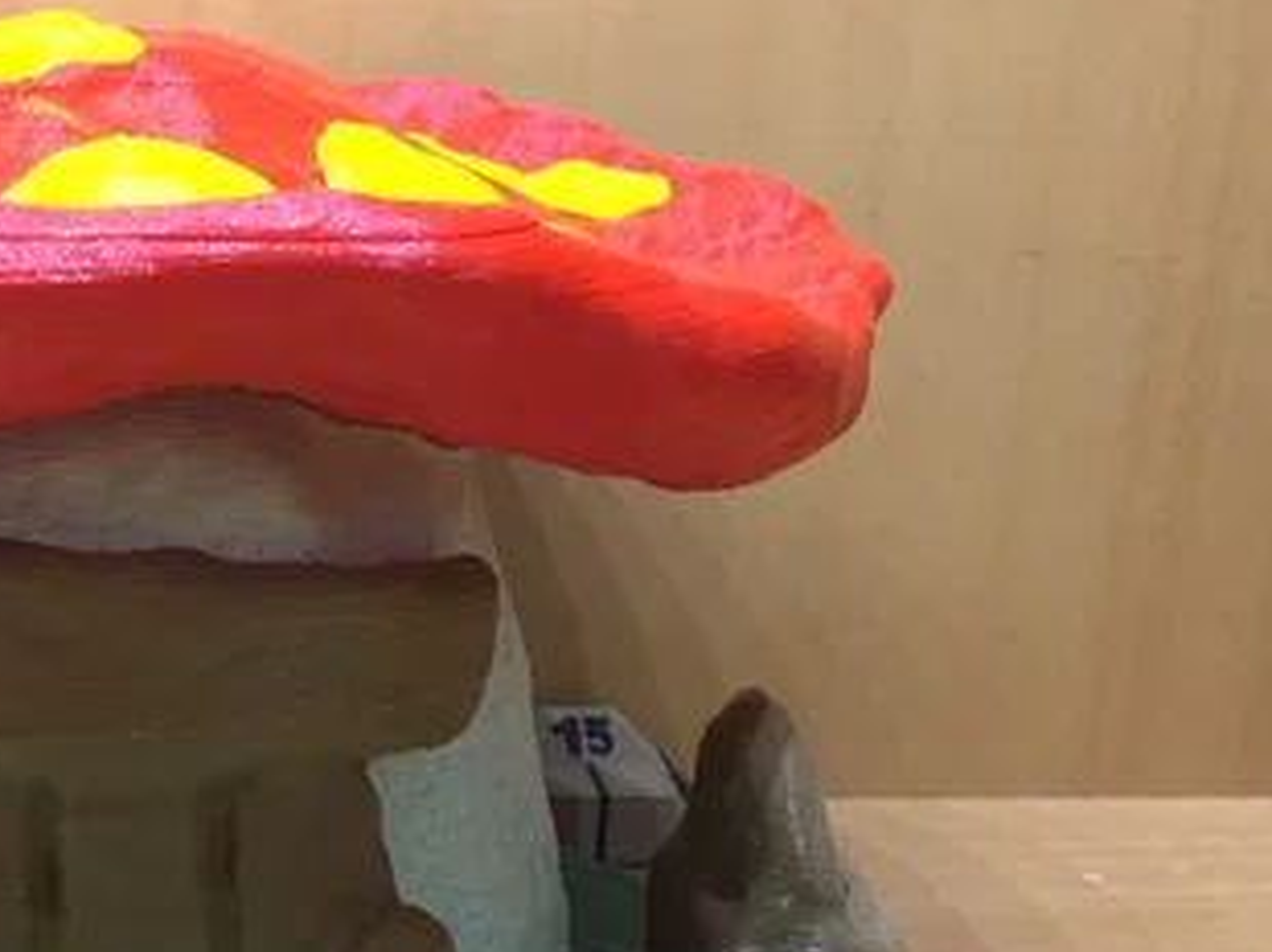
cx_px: 68
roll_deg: -1.4
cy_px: 646
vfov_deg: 18.8
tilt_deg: -20.8
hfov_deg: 24.2
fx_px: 2864
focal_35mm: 78
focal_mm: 4.15
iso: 125
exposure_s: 1/8
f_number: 2.2
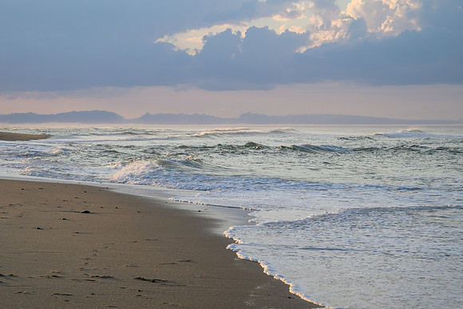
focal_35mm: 123
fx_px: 1585
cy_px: 154
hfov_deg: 16.6
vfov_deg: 11.1
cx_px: 232
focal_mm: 120
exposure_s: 1/80
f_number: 14
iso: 250
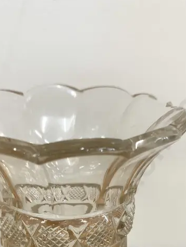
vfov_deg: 31.3
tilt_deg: -32.3
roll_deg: +0.1
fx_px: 401
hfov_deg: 26.1
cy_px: 257
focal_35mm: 56
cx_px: 77
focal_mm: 4.25
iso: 64
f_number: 1.8
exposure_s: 1/50
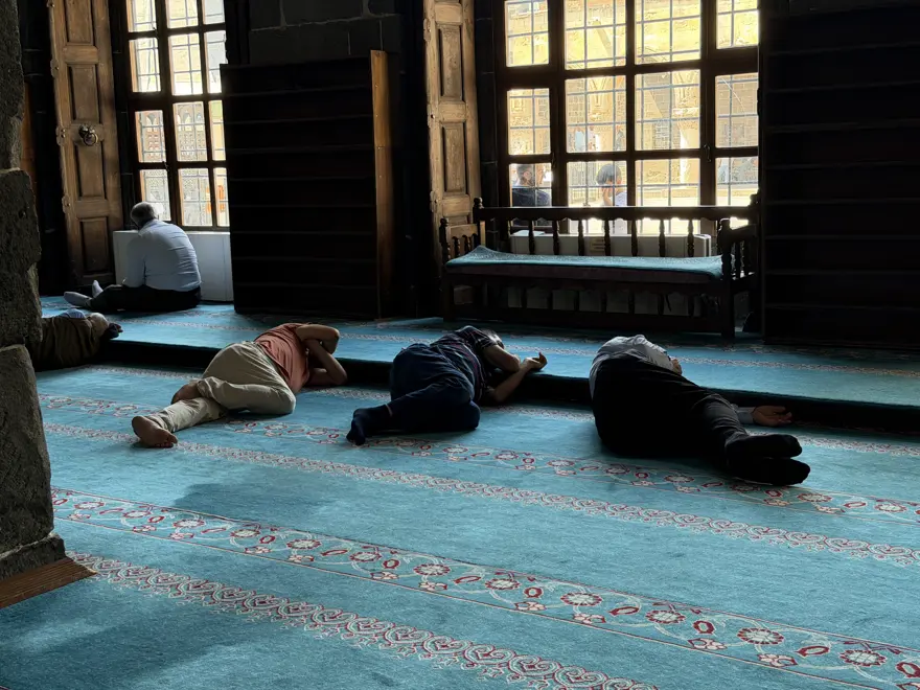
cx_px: 460
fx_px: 1276
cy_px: 345
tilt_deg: -9.3
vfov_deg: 30.3
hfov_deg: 39.7
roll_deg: +2.0
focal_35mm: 48
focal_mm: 6.76
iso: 200
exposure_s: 1/111
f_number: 1.78
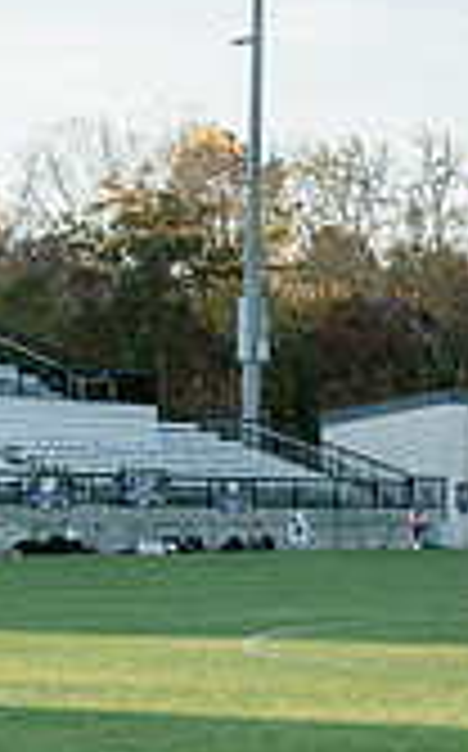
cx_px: 1260
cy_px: 520
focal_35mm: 124
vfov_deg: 16.8
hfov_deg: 9.1
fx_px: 2537
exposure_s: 1/800
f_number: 5.6
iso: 1250
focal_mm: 35
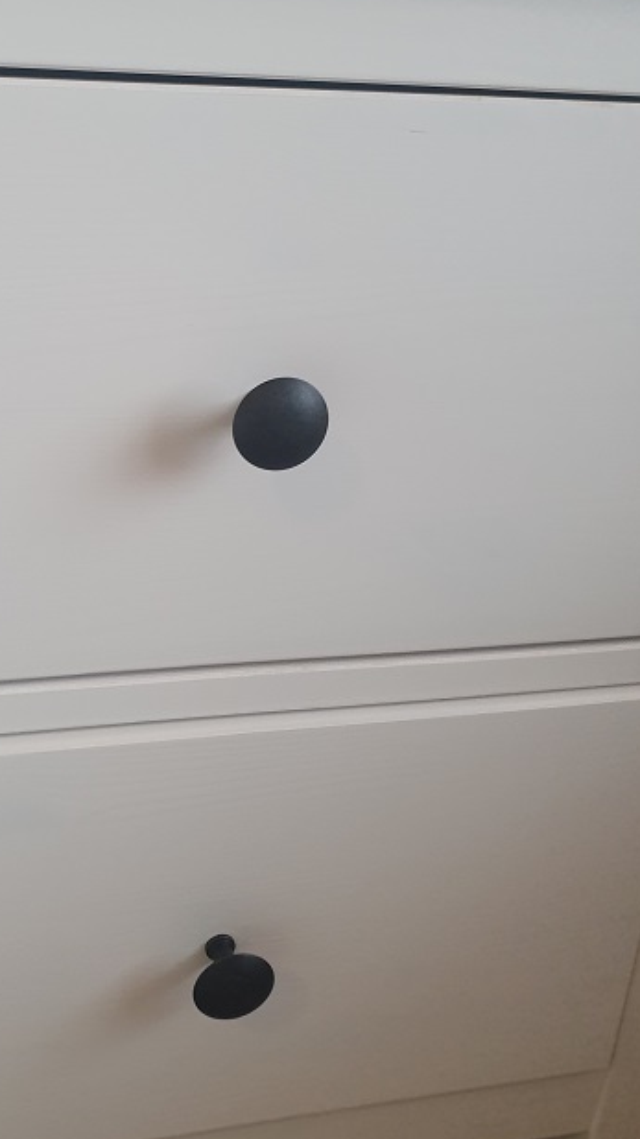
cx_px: 176
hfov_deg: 31.5
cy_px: 451
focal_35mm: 37
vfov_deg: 53.6
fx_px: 1118
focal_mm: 4.32
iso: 200
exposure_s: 1/50
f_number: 2.4
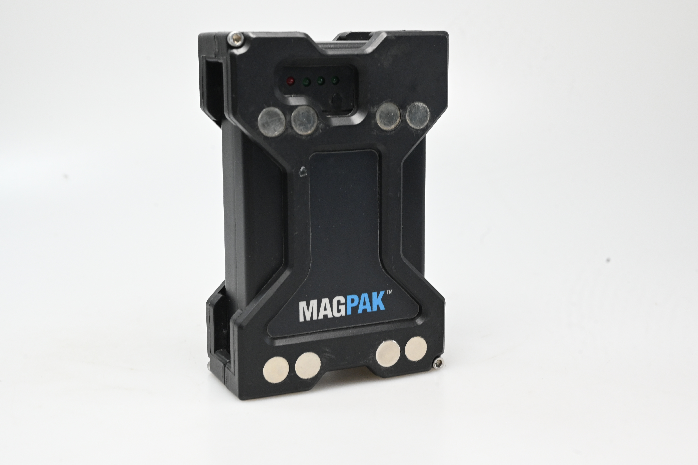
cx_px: 349
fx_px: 989
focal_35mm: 51
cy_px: 235
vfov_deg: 26.5
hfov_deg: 38.9
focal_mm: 50
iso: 3200
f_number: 13
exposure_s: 1/125
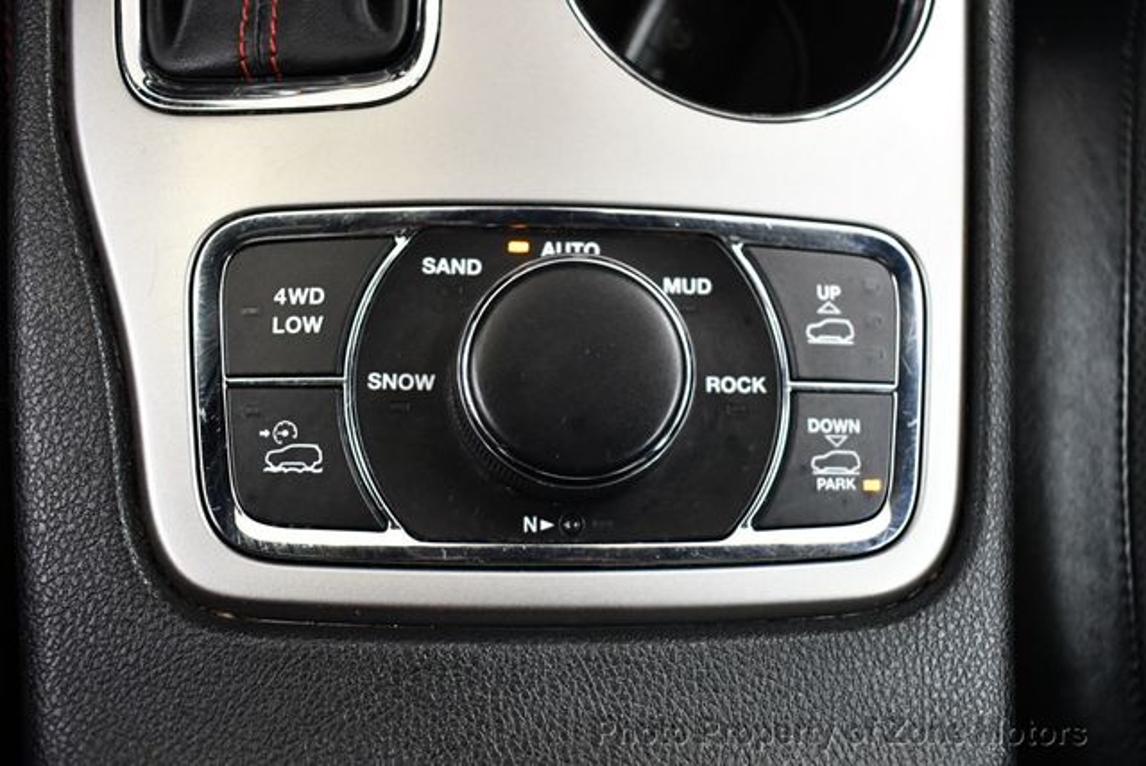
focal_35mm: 36
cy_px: 383
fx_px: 1147
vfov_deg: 36.9
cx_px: 573
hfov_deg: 53.1
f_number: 3.5
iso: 3200
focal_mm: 18
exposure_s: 1/100
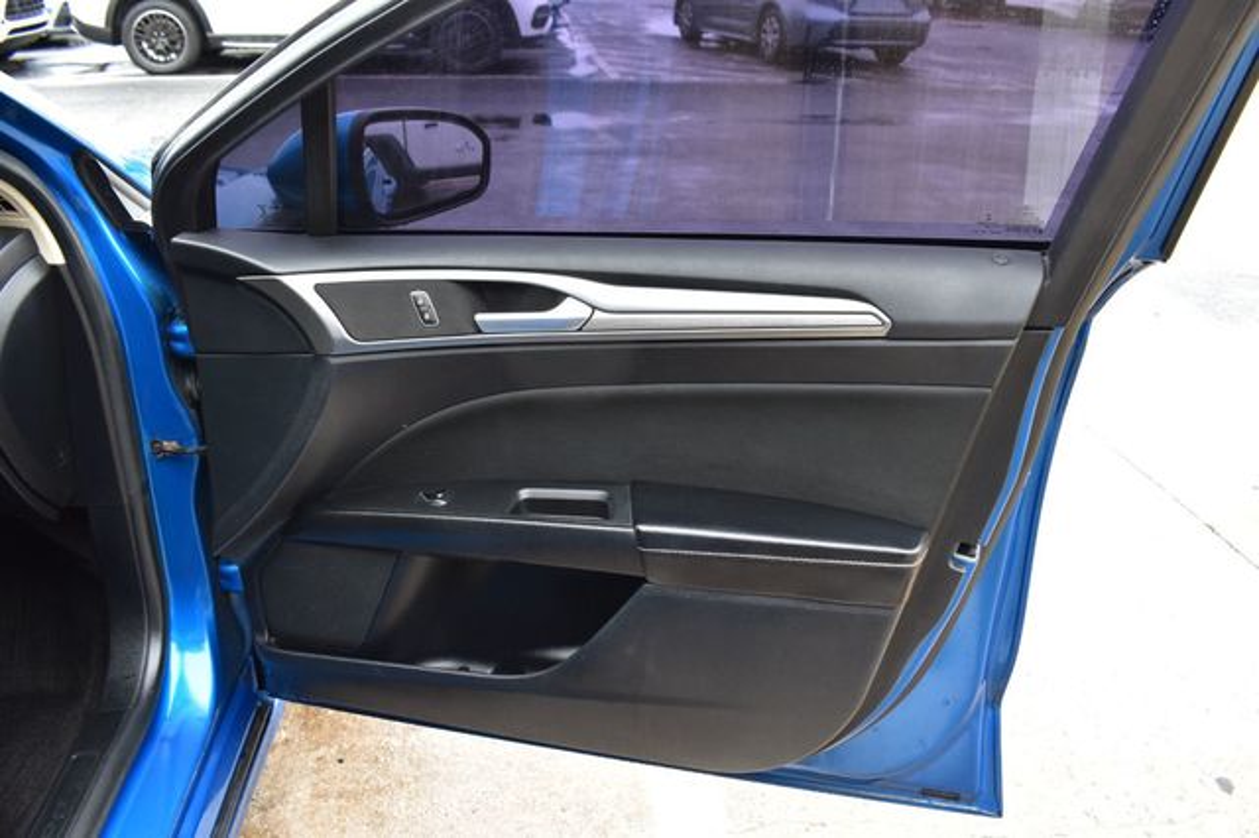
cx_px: 630
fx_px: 1049
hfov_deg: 62.0
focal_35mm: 30
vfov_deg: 43.6
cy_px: 419
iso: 400
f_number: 7.1
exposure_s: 1/40
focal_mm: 20
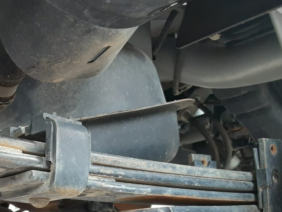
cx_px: 29
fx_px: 473
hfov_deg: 31.7
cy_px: 208
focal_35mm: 58
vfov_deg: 24.2
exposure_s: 1/50
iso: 80
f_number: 1.9
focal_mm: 2.91
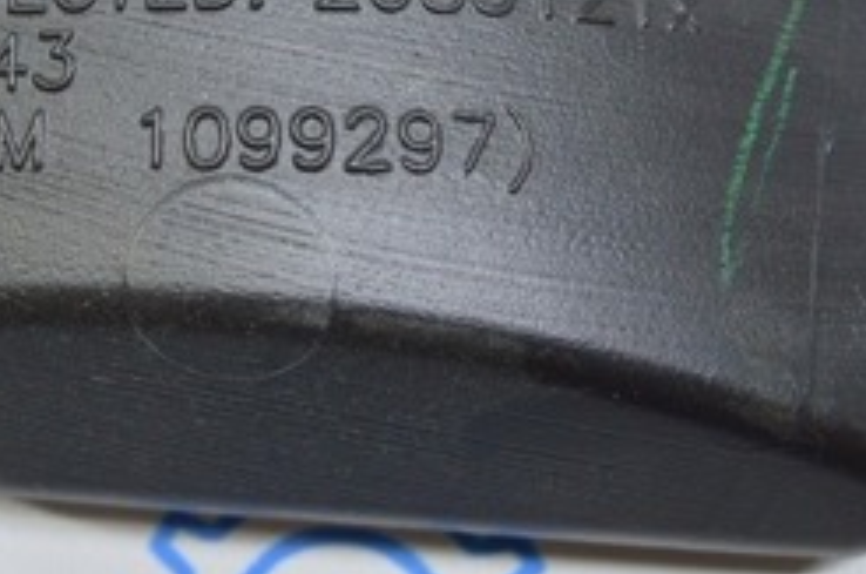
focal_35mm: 78
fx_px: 1873
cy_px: 62
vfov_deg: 17.2
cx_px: 49
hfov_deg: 25.1
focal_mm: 20
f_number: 3.8
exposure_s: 1/50
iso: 400
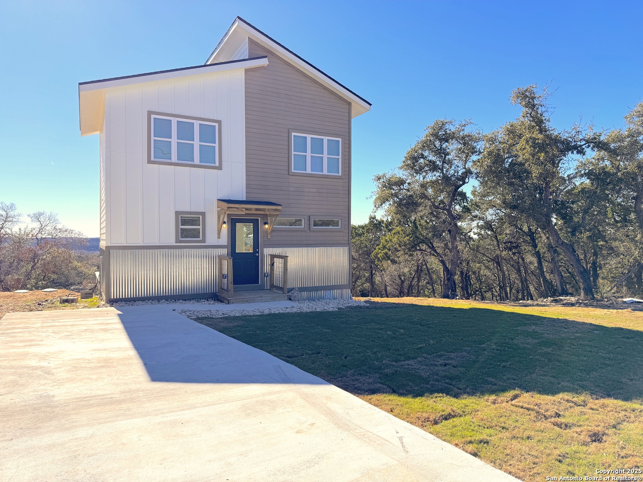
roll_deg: -0.1
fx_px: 446
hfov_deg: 71.6
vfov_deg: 56.8
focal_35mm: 24
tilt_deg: -1.3
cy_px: 241
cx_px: 322
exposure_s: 1/4608
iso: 80
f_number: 1.78
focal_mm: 6.76
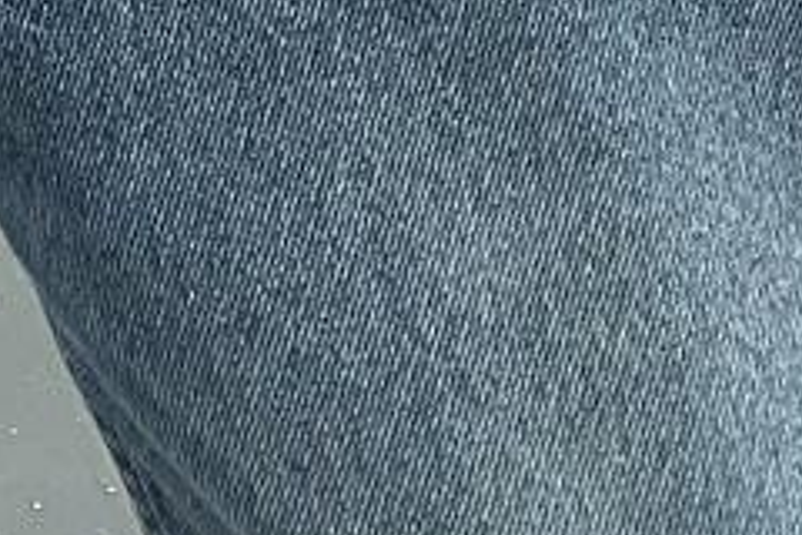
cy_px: -1986
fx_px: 4477
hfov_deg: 10.1
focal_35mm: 201
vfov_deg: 5.5
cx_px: -144
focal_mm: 3
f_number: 1.8
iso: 40
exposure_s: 1/120
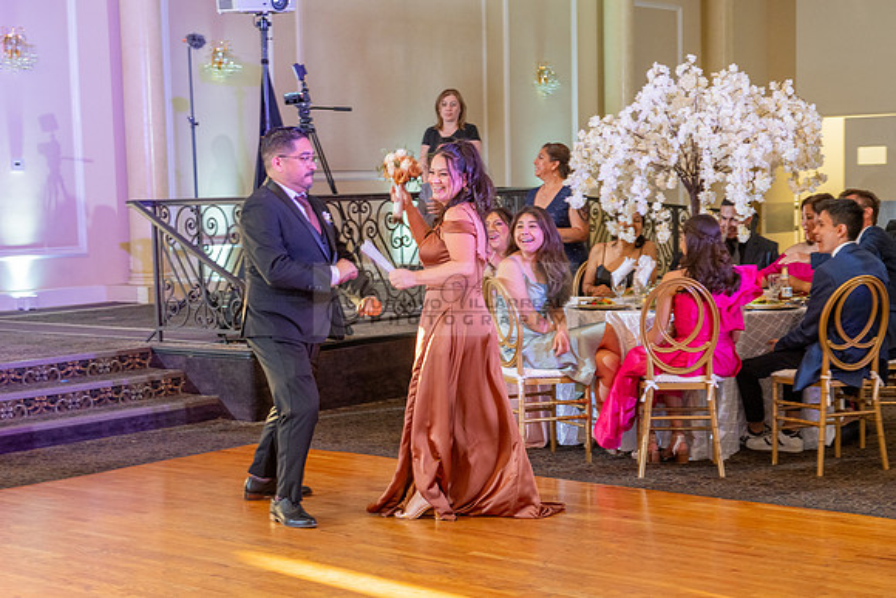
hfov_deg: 29.6
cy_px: 370
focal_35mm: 68
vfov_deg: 20.0
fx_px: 1693
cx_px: 448
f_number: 4
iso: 800
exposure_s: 1/80
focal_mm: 55
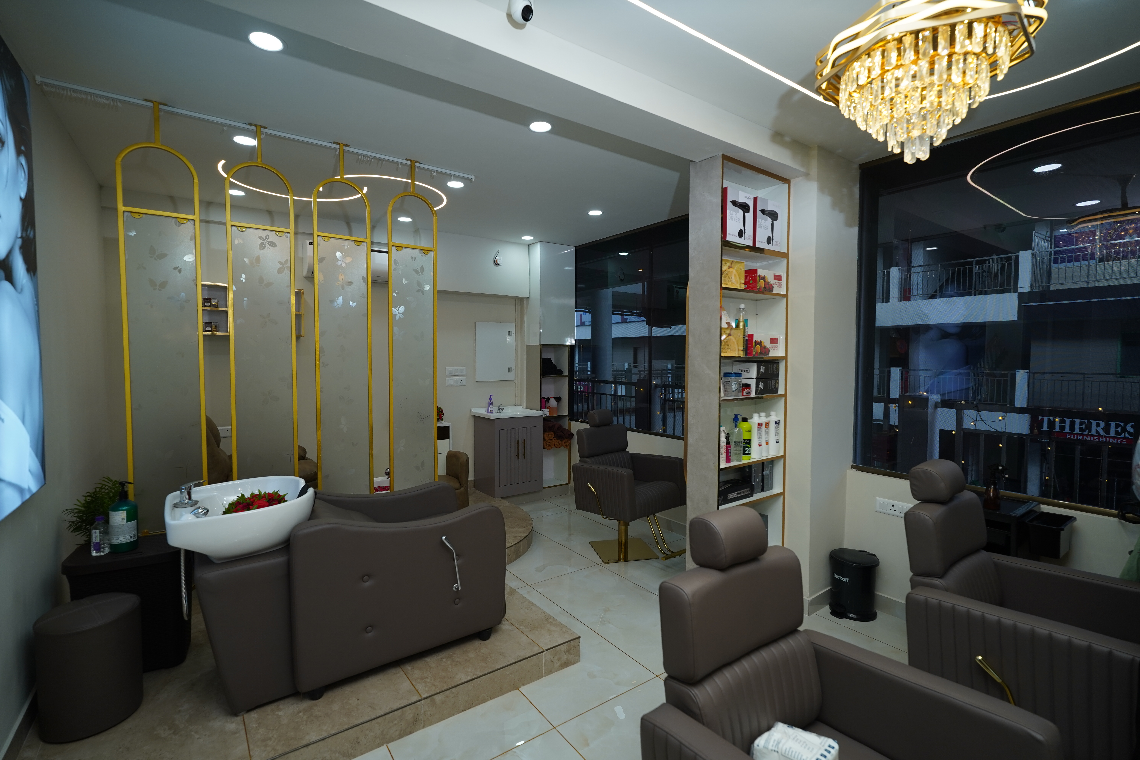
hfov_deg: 96.7
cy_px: 380
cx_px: 570
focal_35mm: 16
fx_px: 507
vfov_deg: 73.7
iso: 250
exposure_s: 1/200
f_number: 4
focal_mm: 16
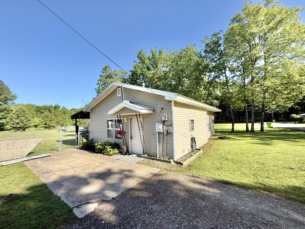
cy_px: 114
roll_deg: +1.3
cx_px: 152
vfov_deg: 85.7
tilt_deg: +3.1
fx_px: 123
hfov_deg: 102.1
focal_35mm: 14
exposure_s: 1/1167
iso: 50
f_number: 2.2
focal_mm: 2.22
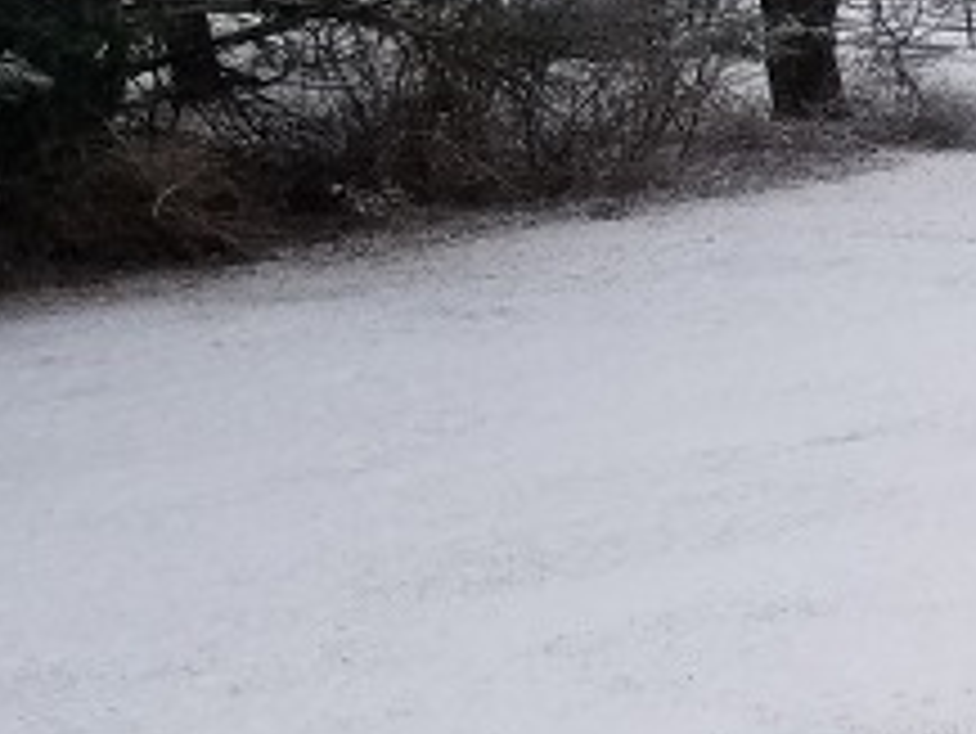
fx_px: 3188
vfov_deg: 13.1
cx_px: 2035
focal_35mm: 113
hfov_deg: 14.2
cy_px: 518
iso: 64
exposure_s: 1/60
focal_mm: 4.2
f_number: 1.7
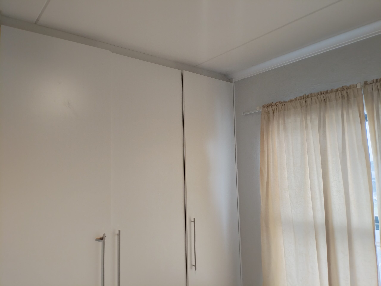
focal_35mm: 26
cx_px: 190
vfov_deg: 53.1
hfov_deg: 67.3
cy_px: 143
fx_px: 286
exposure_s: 1/25
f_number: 1.8
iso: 355
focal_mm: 4.25
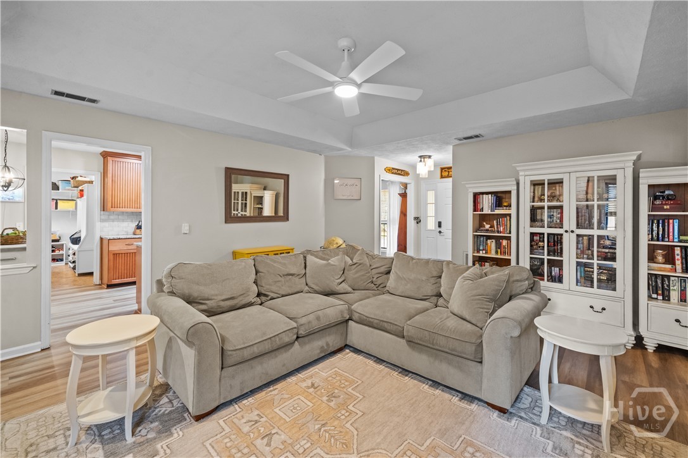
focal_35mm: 15
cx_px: 344
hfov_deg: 100.4
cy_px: 229
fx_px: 287
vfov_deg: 77.3
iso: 12800
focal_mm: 15
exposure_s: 1/20
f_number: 8
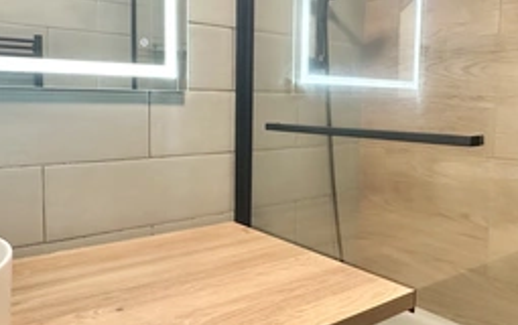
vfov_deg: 40.6
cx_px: 216
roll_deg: -0.2
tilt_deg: -3.9
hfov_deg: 60.8
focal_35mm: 31
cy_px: 144
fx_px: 438
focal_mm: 2.22
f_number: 2.2
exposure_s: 1/50
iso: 400
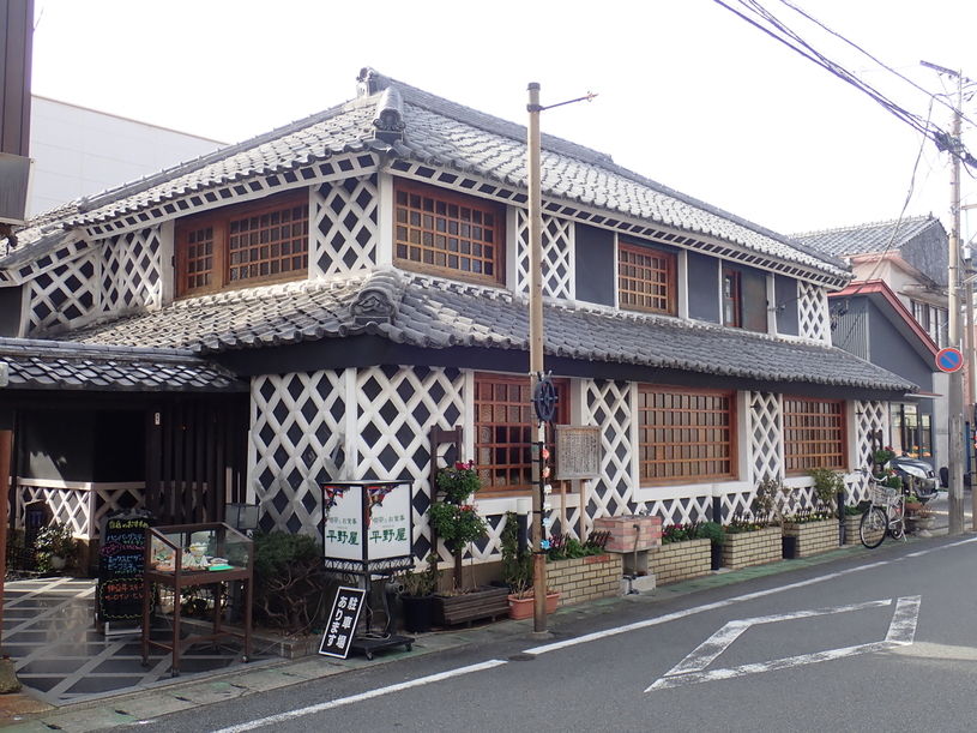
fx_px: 988
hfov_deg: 52.6
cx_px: 488
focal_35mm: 35
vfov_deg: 40.7
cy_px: 366
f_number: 3.5
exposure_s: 1/200
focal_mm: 6.42
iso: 100
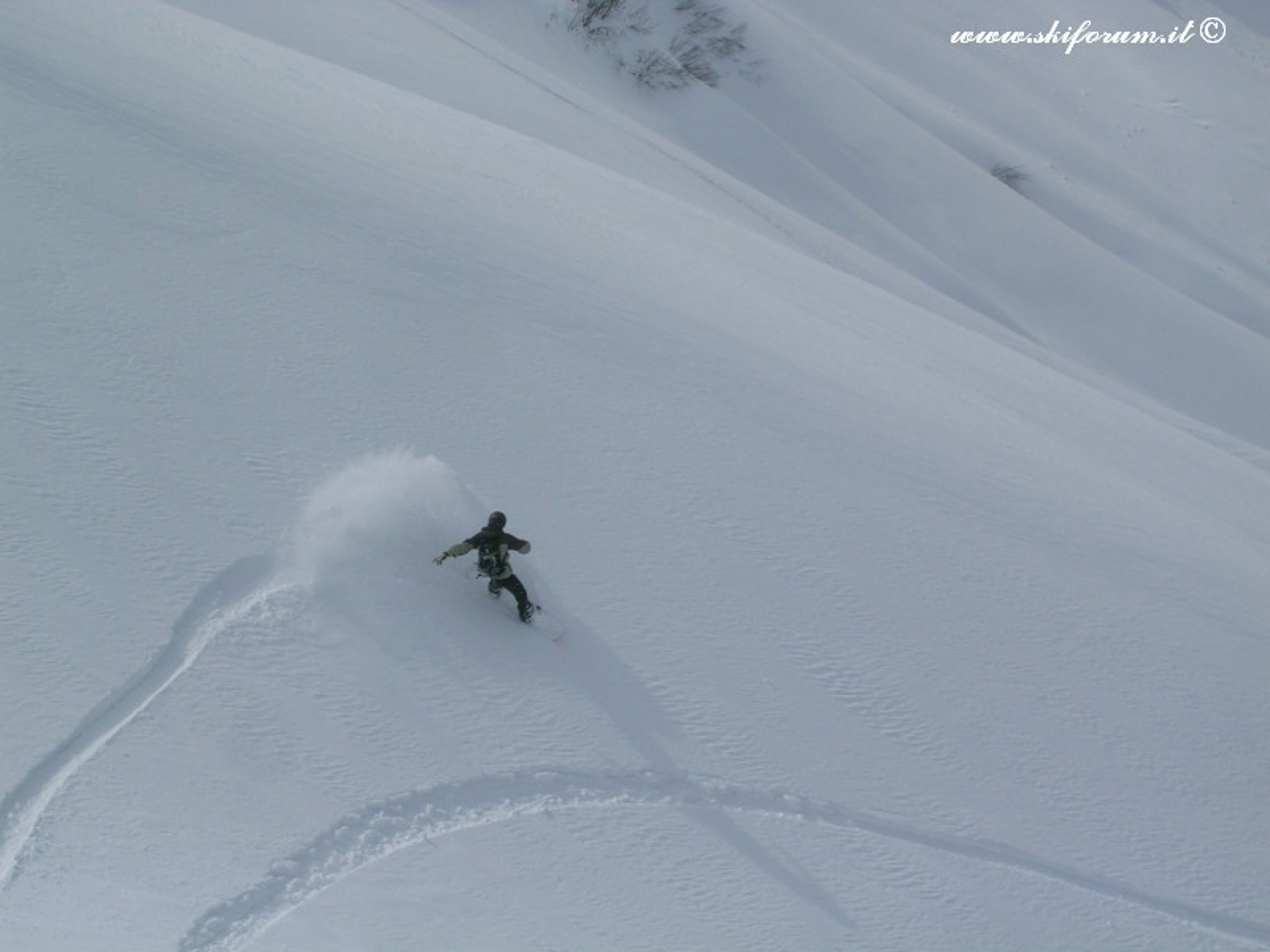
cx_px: 635
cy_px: 476
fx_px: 5943
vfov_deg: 9.2
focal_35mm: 162
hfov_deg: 12.2
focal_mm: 16.2
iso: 50
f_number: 8.2
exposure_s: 1/557
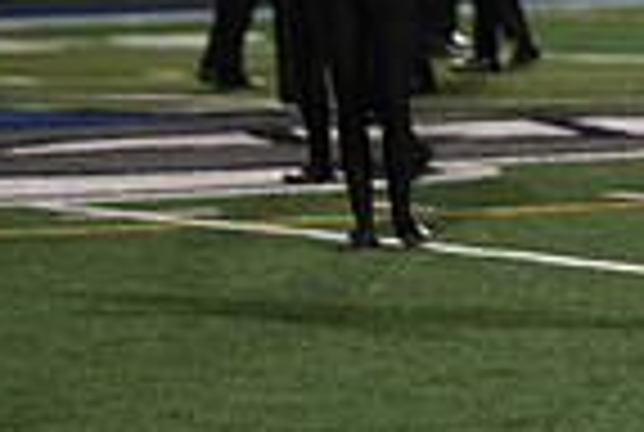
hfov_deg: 4.4
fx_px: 8336
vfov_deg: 3.0
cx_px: 1175
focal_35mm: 465
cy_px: 173
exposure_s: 1/1250
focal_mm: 115
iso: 5000
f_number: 2.8
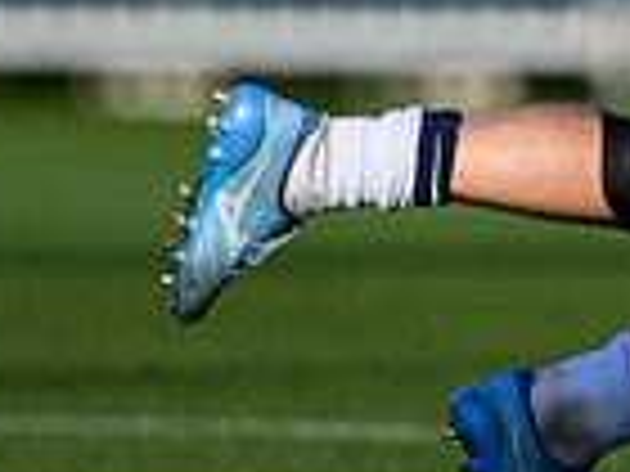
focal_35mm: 2699
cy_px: -399
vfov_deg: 0.6
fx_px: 49121
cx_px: 1343
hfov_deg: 0.7
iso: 800
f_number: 3.5
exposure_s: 1/10000
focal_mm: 400
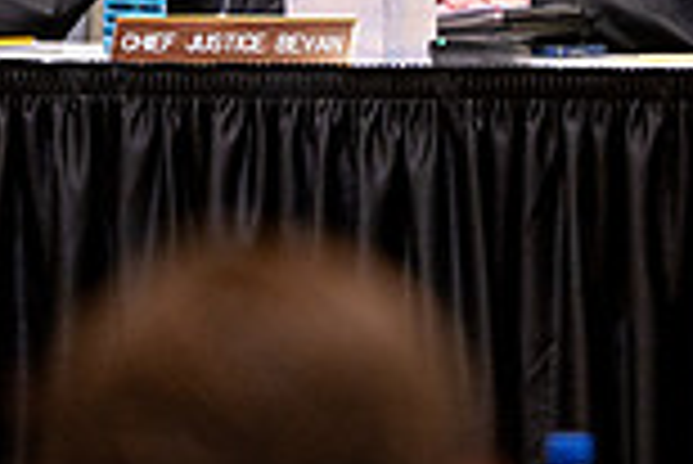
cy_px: -239
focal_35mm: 753
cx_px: 288
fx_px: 14509
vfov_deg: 1.8
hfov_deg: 2.7
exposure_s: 1/200
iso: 1600
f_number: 2.8
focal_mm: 200
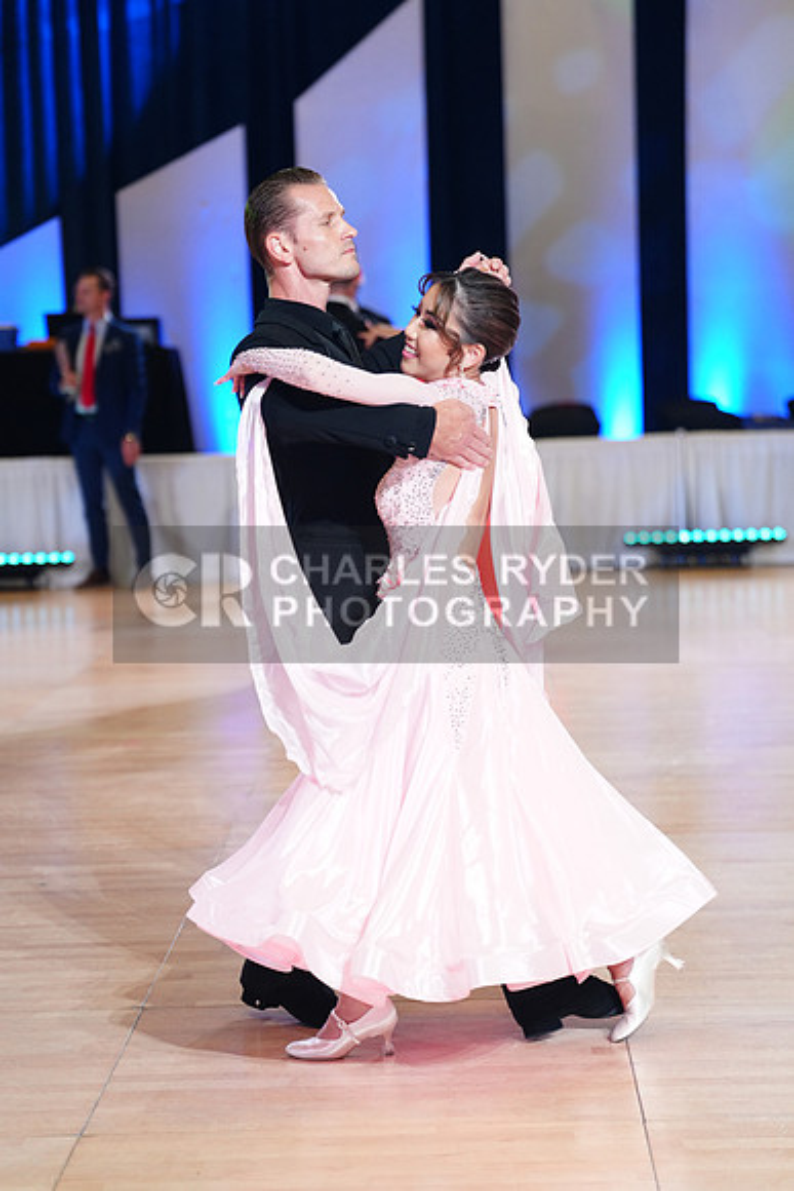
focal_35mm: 89
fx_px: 2942
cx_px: 397
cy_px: 596
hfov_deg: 15.4
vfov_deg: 22.9
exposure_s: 1/400
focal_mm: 89
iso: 2000
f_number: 2.8
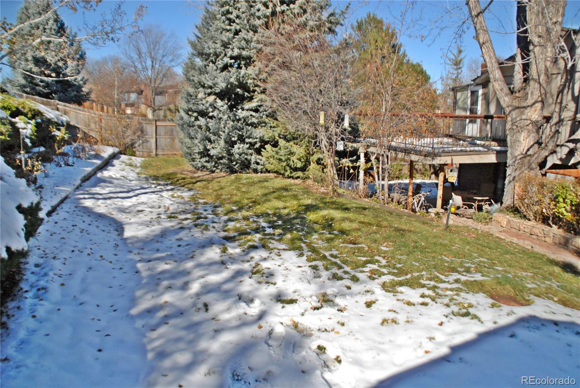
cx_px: 290
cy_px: 194
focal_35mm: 27
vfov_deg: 48.0
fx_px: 435
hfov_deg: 67.3
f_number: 5
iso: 400
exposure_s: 1/2500
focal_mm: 18
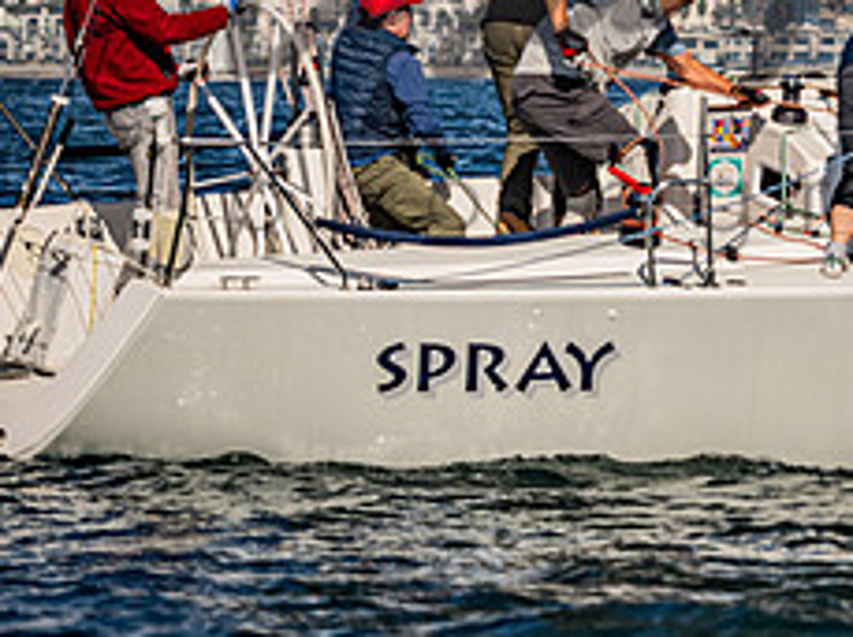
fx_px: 12351
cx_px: 1058
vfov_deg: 3.0
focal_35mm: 502
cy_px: -80
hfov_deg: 3.9
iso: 320
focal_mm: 200
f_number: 5.6
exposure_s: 1/5000
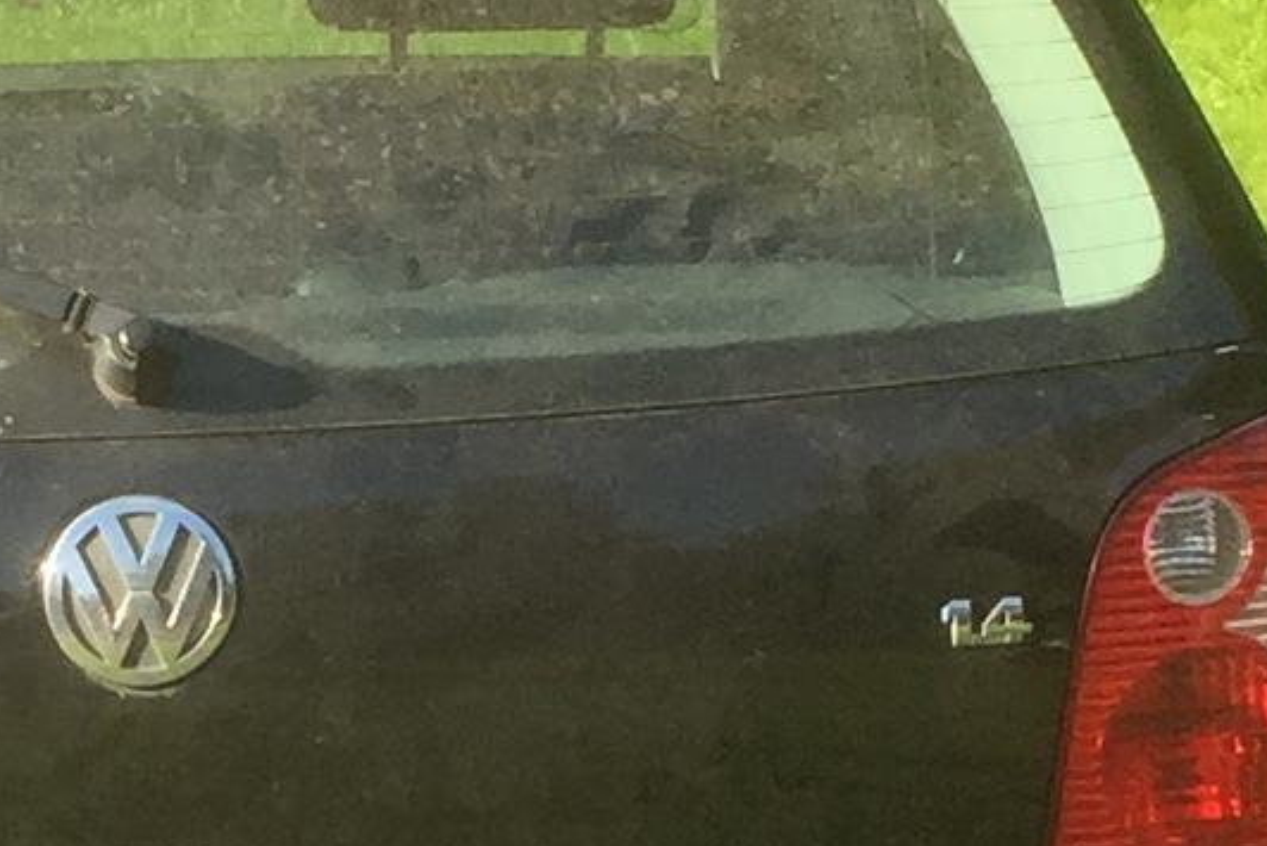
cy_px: 744
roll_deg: +1.4
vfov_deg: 7.4
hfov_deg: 11.0
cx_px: 95
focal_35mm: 185
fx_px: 6512
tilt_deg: -9.6
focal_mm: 4.15
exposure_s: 1/670
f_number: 2.2
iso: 32
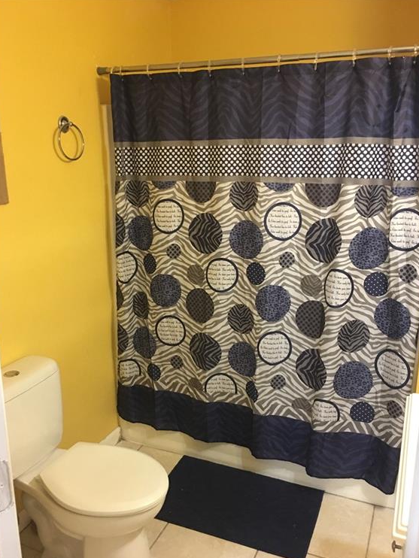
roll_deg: -0.1
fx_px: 484
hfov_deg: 46.8
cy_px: 286
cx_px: 208
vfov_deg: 59.9
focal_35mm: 30
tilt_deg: -15.0
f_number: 2.2
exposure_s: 1/4
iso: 80
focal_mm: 4.15
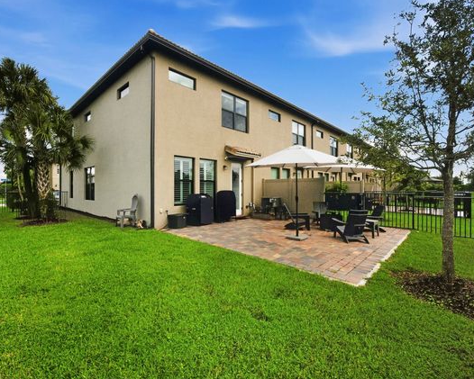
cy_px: 189
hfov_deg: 93.0
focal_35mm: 16
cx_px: 224
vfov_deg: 80.4
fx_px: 224
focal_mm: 14
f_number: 8
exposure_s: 1/8000
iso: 500
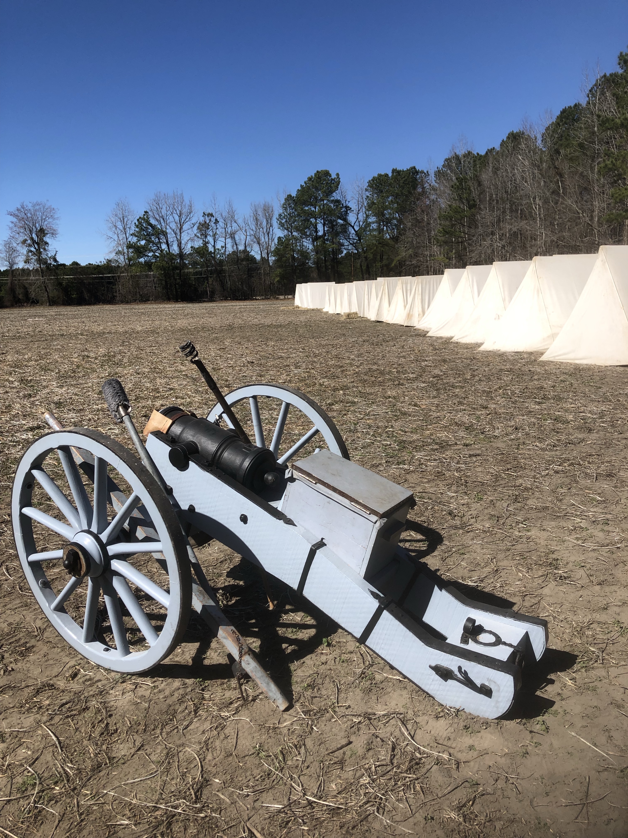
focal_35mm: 28
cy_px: 419
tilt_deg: -10.4
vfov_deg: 63.4
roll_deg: +2.2
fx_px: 677
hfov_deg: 49.7
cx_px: 314
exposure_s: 1/2288
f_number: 1.8
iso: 20
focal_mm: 3.99
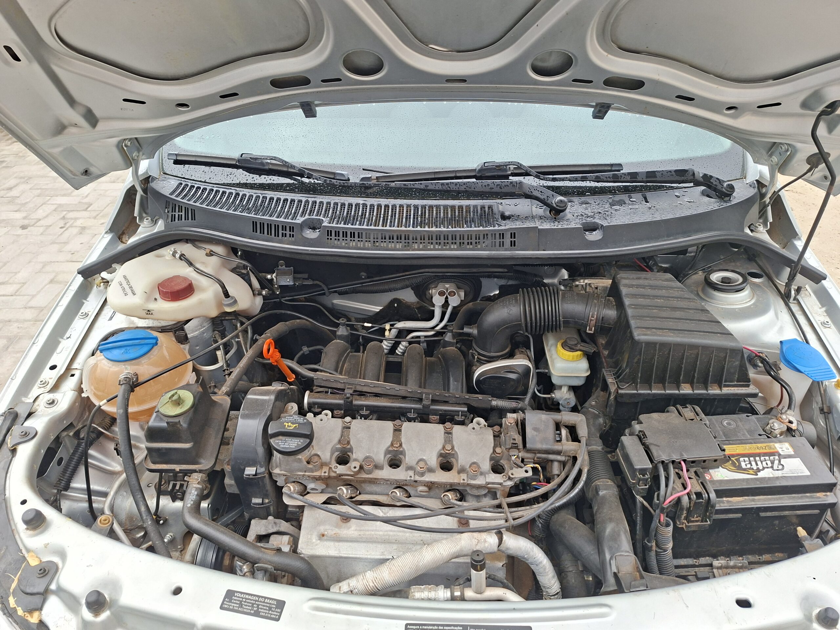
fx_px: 558
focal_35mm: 23
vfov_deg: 58.9
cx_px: 420
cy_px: 315
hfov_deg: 73.9
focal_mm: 5.54
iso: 50
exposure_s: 1/461
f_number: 1.8
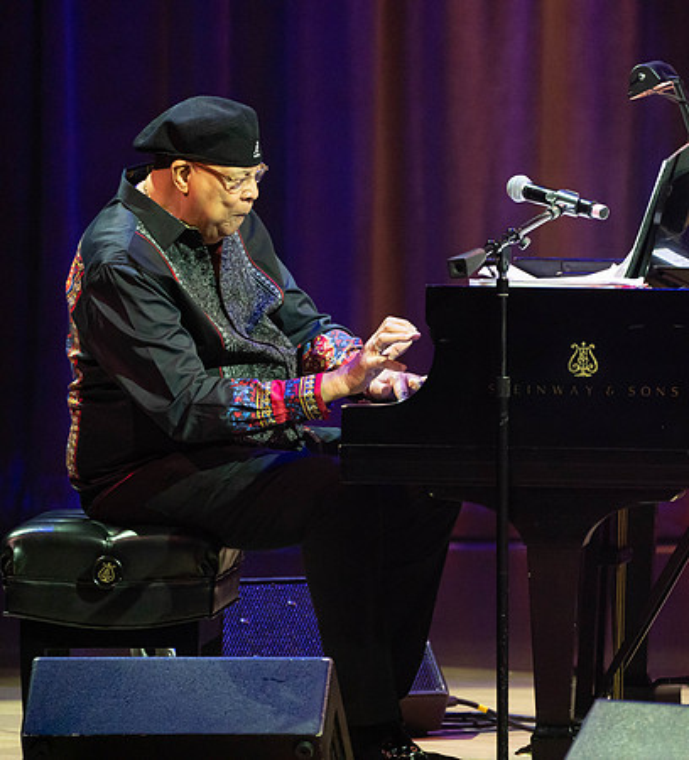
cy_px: 380
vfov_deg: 3.4
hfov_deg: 3.1
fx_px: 12664
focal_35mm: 534
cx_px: 469
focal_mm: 400
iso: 3200
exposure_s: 1/250
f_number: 5.6
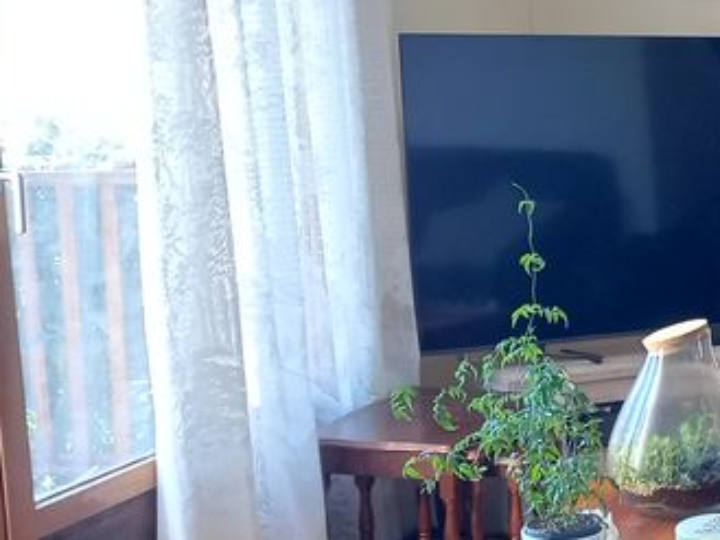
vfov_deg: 19.4
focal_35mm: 76
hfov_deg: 23.4
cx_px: 867
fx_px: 1581
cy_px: 321
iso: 200
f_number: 2
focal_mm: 4.6
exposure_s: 1/30
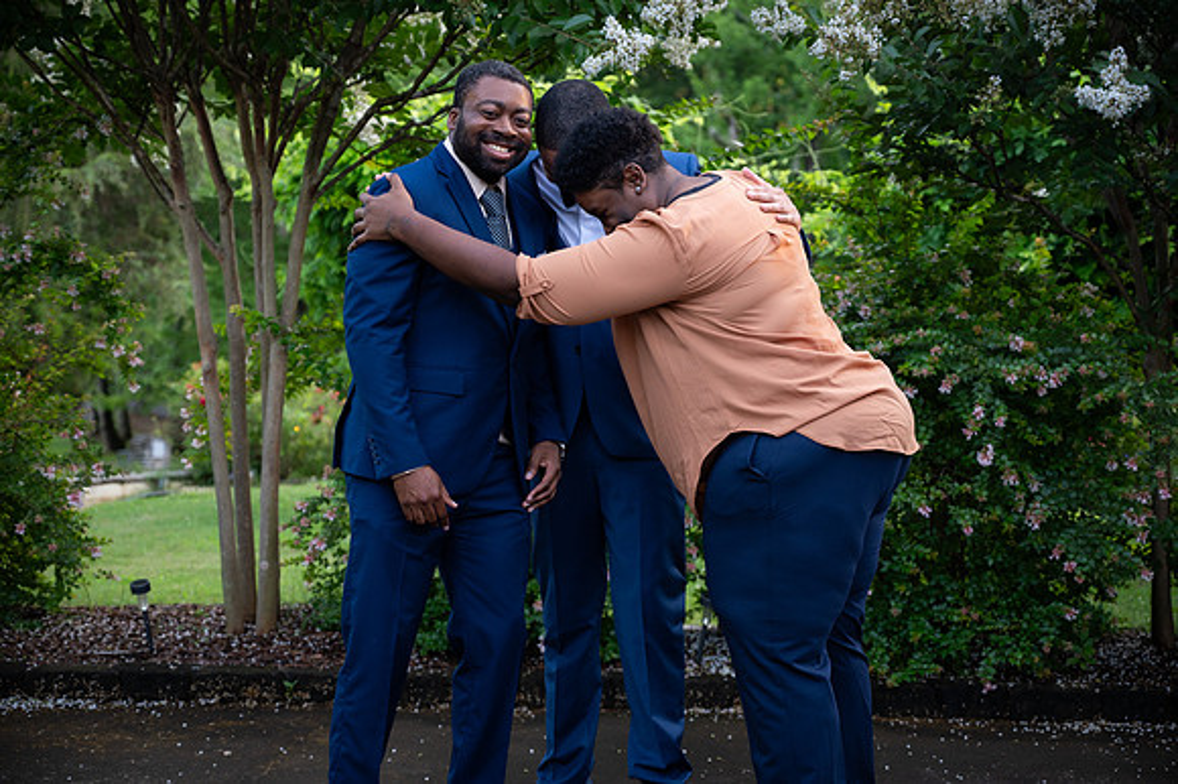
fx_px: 2289
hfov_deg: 28.9
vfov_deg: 19.4
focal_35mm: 70
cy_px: 392
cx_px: 589
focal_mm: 70
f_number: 4
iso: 800
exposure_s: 1/250
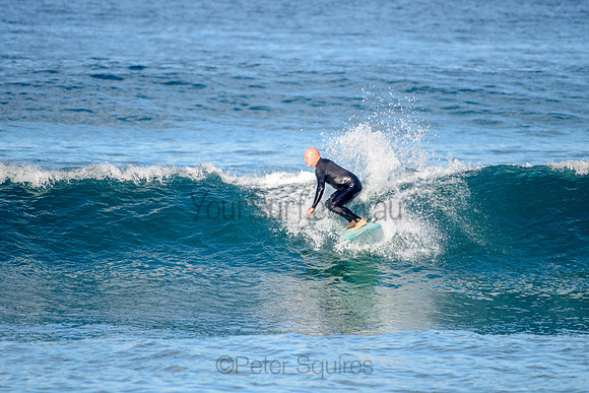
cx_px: 303
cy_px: 191
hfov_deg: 3.4
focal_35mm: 613
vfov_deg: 2.2
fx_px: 10036
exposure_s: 1/2000
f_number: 5.6
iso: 280
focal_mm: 500
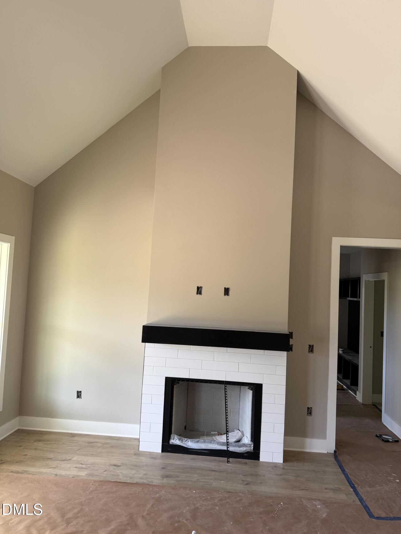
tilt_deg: +2.7
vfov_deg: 71.6
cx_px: 200
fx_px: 371
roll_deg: -3.7
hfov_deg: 56.8
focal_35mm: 24
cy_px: 267
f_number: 1.78
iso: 100
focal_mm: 6.76
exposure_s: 1/121
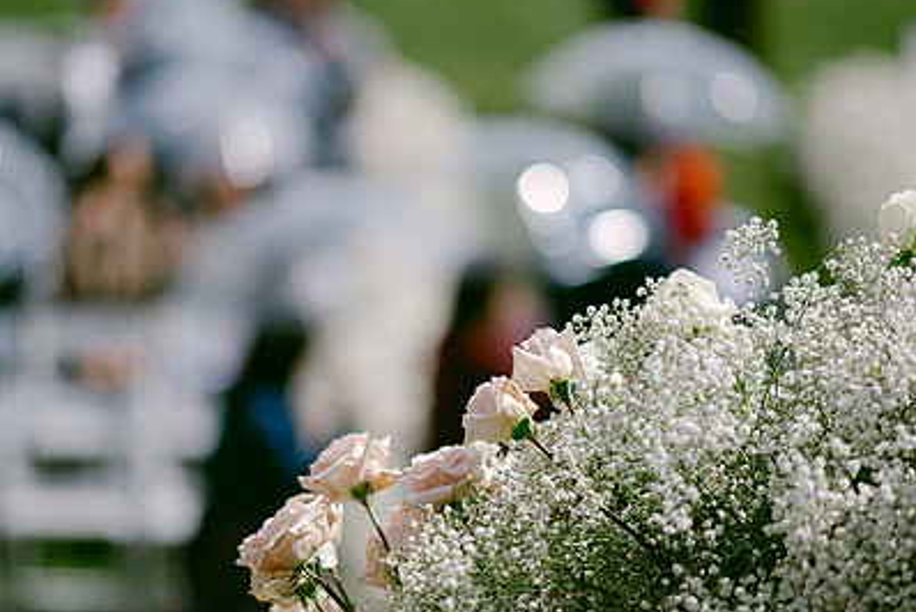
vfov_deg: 9.0
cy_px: 323
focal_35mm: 153
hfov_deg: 13.4
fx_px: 3896
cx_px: 444
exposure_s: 1/32000
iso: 200
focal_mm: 105
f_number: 1.4
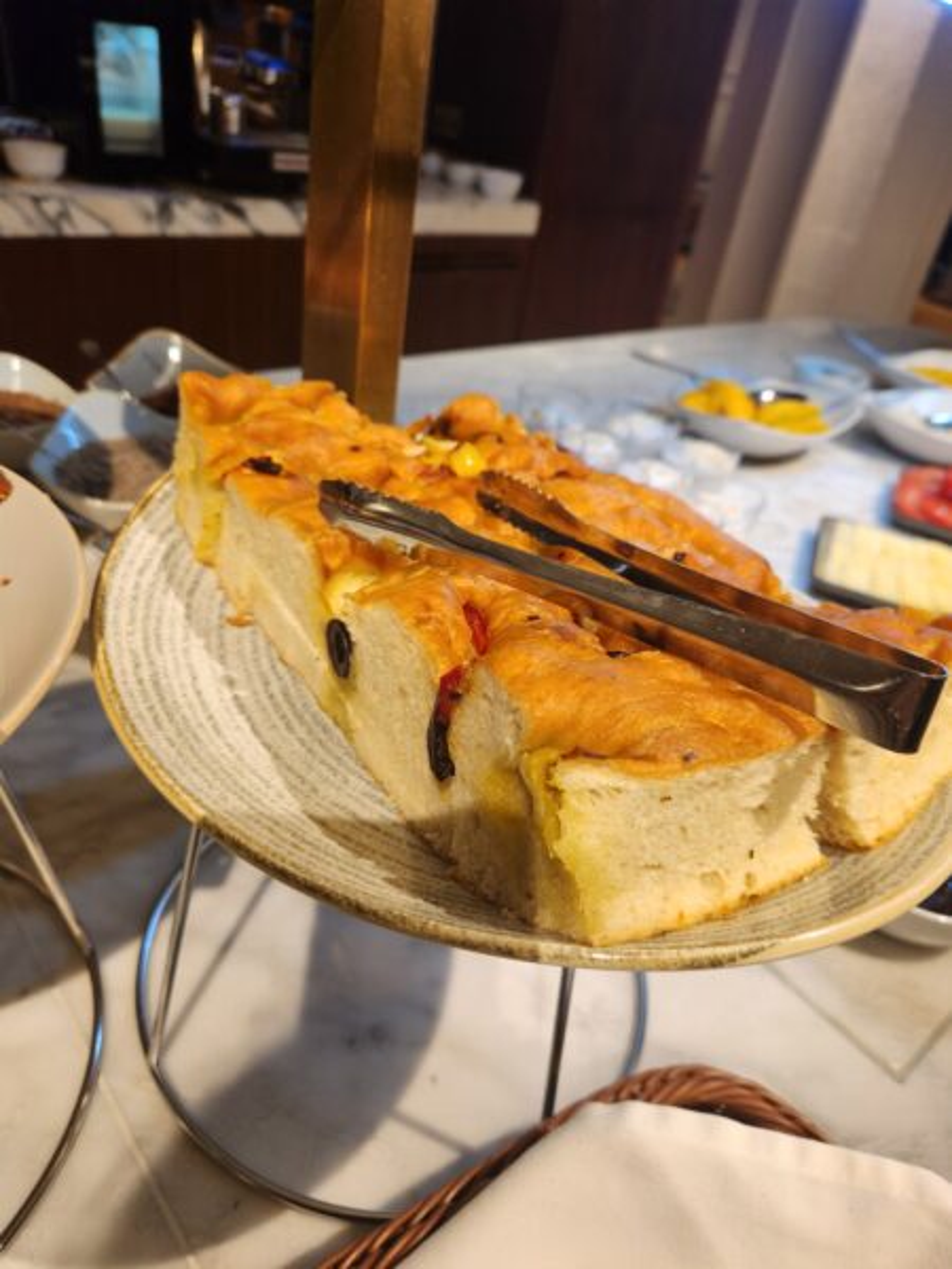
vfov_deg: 73.9
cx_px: 476
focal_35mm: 23
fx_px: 843
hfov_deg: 58.9
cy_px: 634
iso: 64
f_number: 1.8
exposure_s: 1/100
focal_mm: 5.4
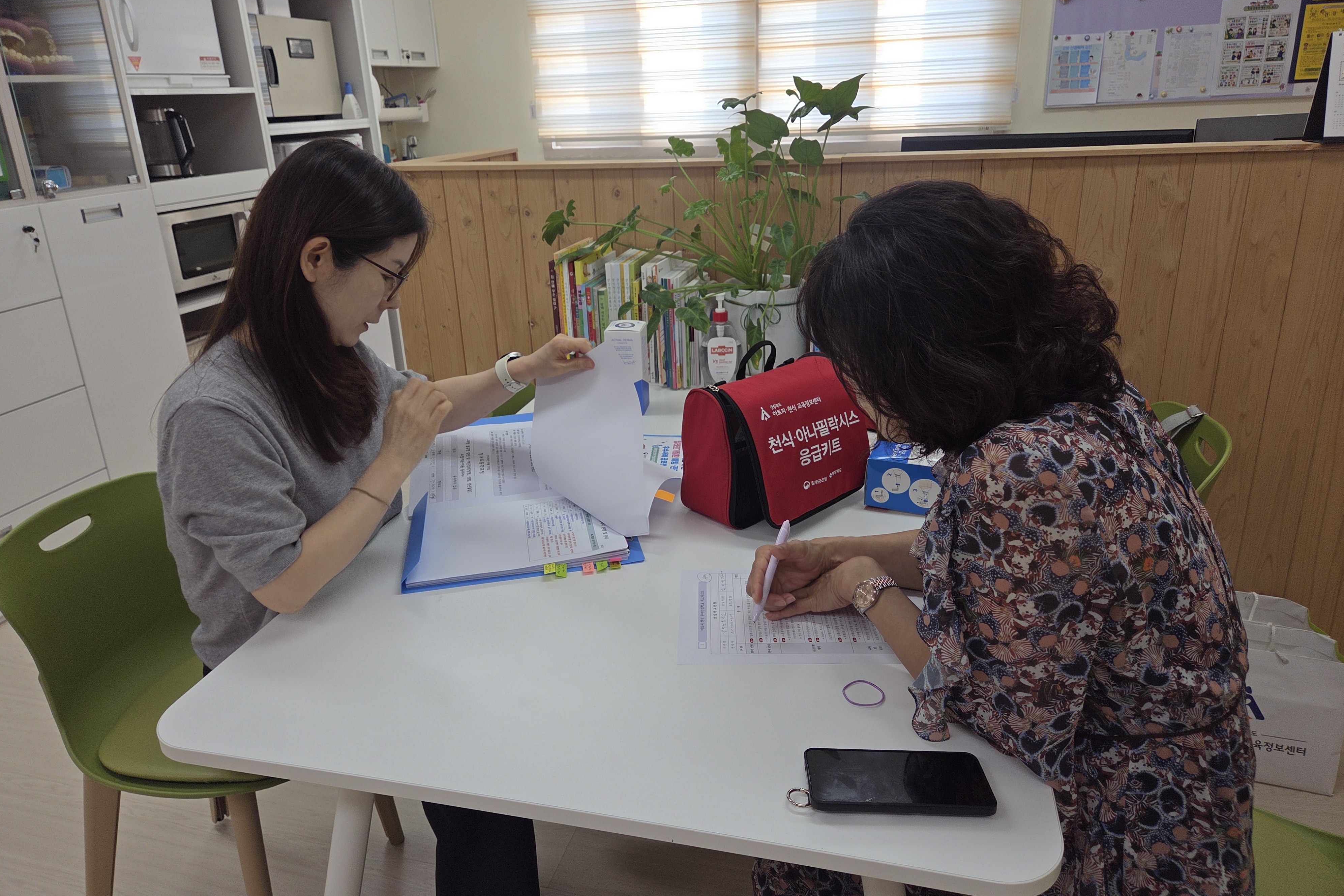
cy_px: 410
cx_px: 671
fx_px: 896
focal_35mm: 24
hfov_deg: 73.7
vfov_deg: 53.1
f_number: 1.8
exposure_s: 1/128
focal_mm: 5.4
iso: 25
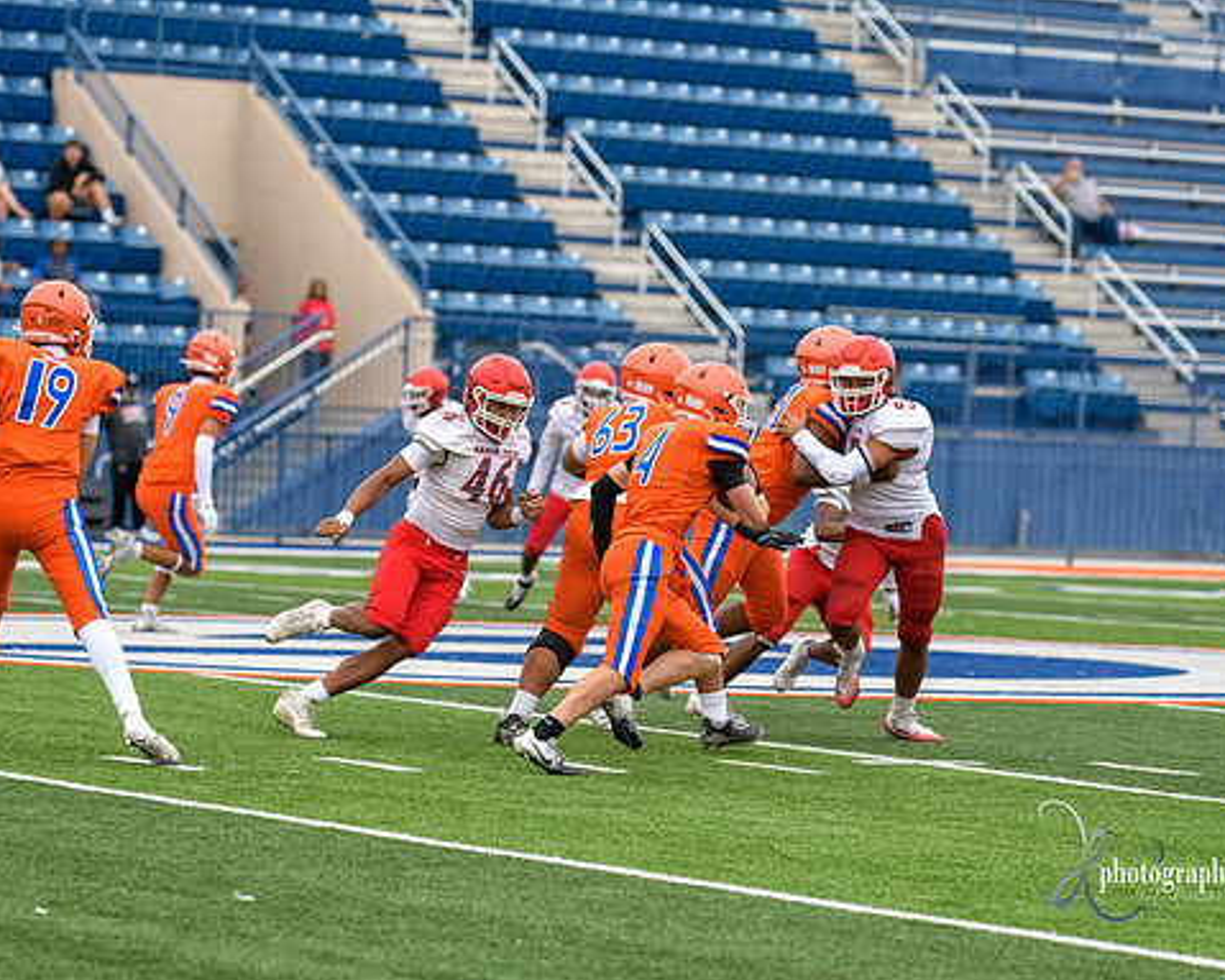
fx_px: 6597
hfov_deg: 10.6
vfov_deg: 8.5
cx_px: 570
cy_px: 493
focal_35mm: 182
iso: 450
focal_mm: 160
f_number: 3.5
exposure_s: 1/1000
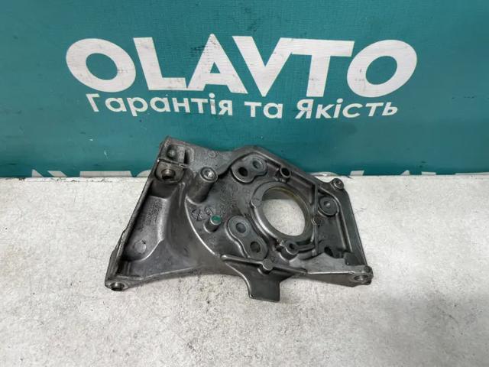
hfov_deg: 67.3
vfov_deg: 53.1
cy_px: 184
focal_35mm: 26
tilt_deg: -53.9
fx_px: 367
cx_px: 244
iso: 125
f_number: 1.6
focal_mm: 4.2
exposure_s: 1/100
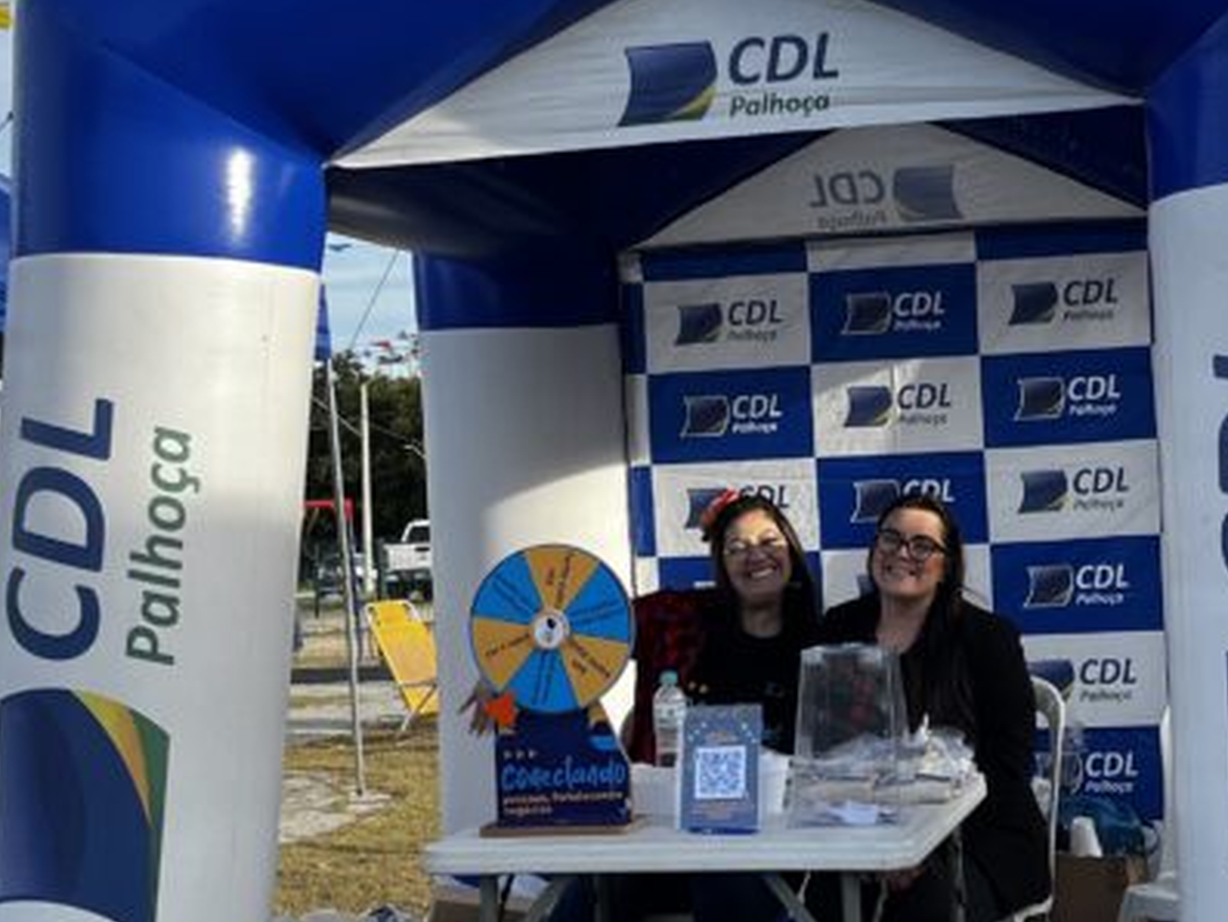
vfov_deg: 21.9
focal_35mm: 67
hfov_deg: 28.5
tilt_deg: +5.1
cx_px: 925
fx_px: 2378
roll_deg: +4.0
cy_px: 334
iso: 50
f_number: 1.6
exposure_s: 1/1477
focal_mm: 5.1
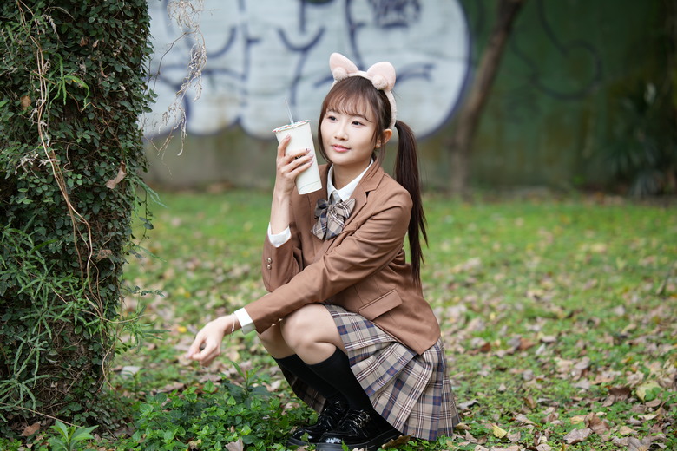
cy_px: 226
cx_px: 338
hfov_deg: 24.2
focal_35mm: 84
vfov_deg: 16.3
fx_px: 1580
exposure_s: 1/125
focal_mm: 56
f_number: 1.8
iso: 100
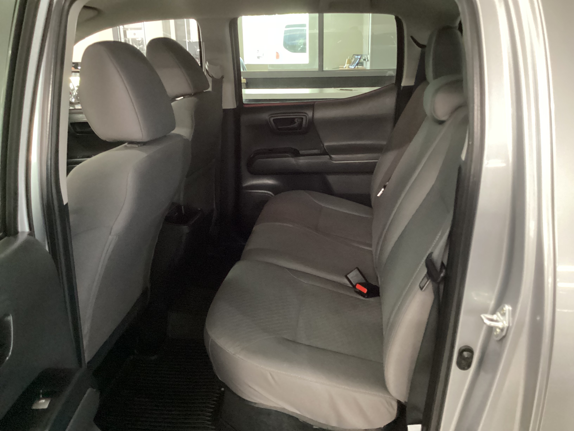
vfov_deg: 45.4
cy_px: 216
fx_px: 514
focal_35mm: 31
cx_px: 287
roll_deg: +1.0
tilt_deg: -19.6
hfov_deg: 58.4
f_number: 2.4
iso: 800
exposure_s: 1/20
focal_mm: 3.3
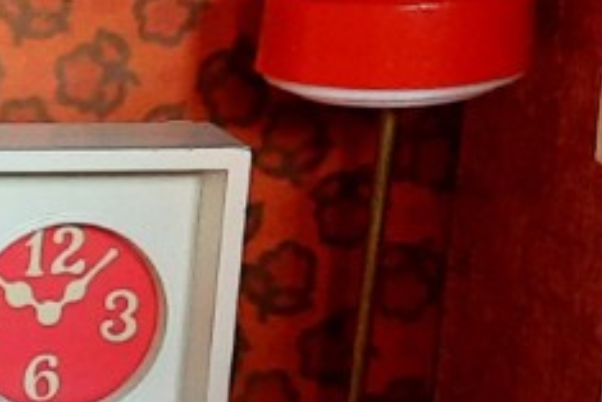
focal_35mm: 159
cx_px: -630
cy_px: 458
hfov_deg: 11.5
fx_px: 2660
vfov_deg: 8.6
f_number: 2
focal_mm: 4.6
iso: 320
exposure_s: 1/33
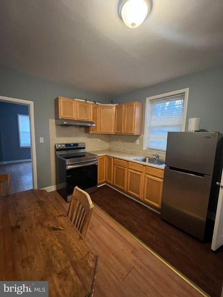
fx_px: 112
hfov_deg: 89.9
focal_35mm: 13
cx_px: 112
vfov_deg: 106.2
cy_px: 148
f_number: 1.8
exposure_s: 1/30
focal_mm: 1.57
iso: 1000
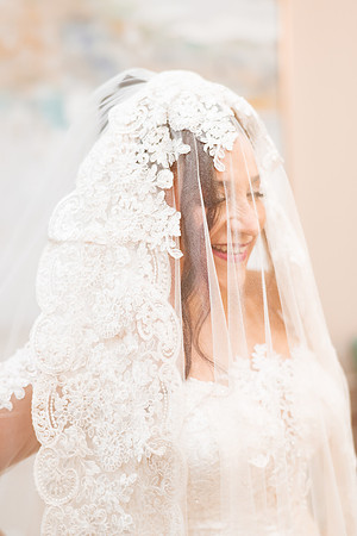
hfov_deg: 23.4
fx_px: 863
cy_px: 268
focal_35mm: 58
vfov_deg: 34.5
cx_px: 178
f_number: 1.4
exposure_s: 1/640
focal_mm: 58
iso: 1000
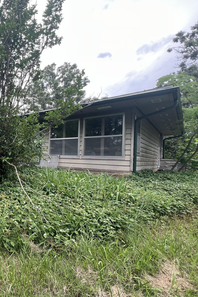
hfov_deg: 47.5
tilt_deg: -1.3
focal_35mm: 20
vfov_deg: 83.9
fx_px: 165
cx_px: -13
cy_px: 155
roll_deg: -2.9
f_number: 1.8
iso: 32
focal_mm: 1.57
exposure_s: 1/214
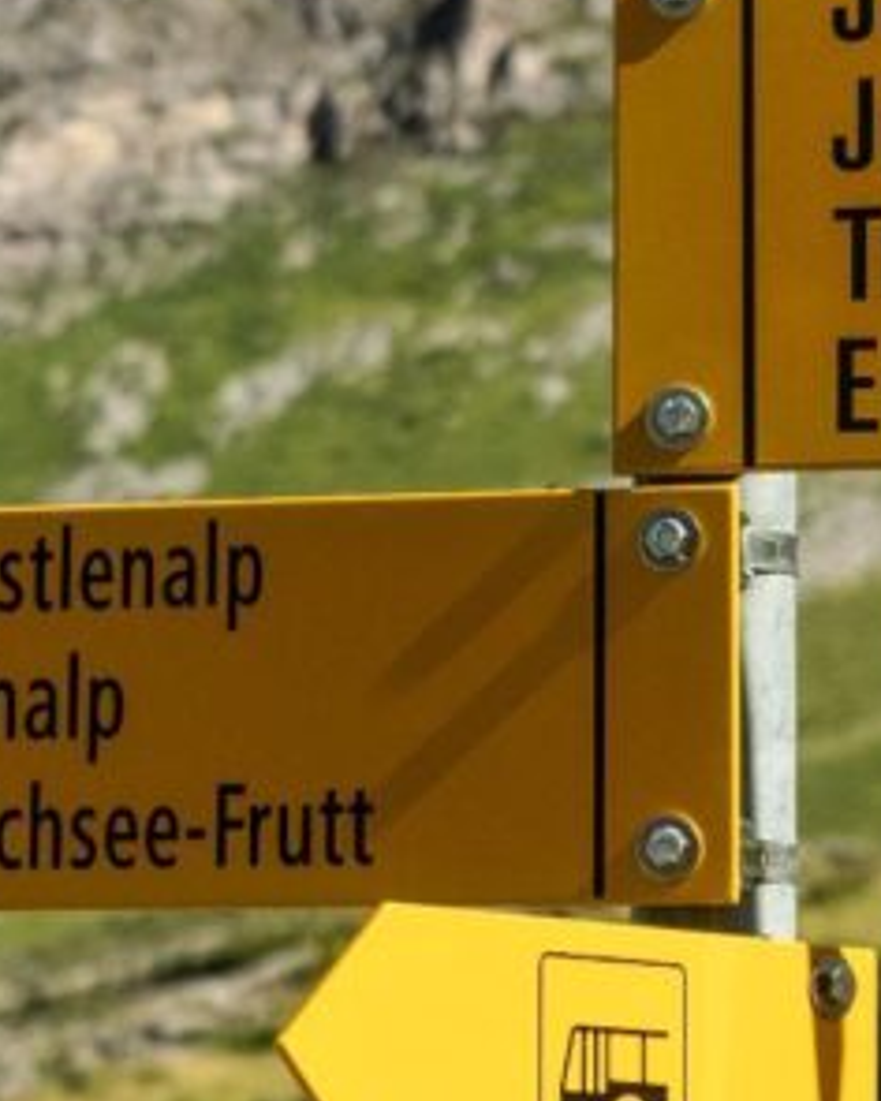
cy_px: 47
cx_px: 71
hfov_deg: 7.3
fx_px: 6877
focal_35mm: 211
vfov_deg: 9.1
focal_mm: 28
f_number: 3.2
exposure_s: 1/2500
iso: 200
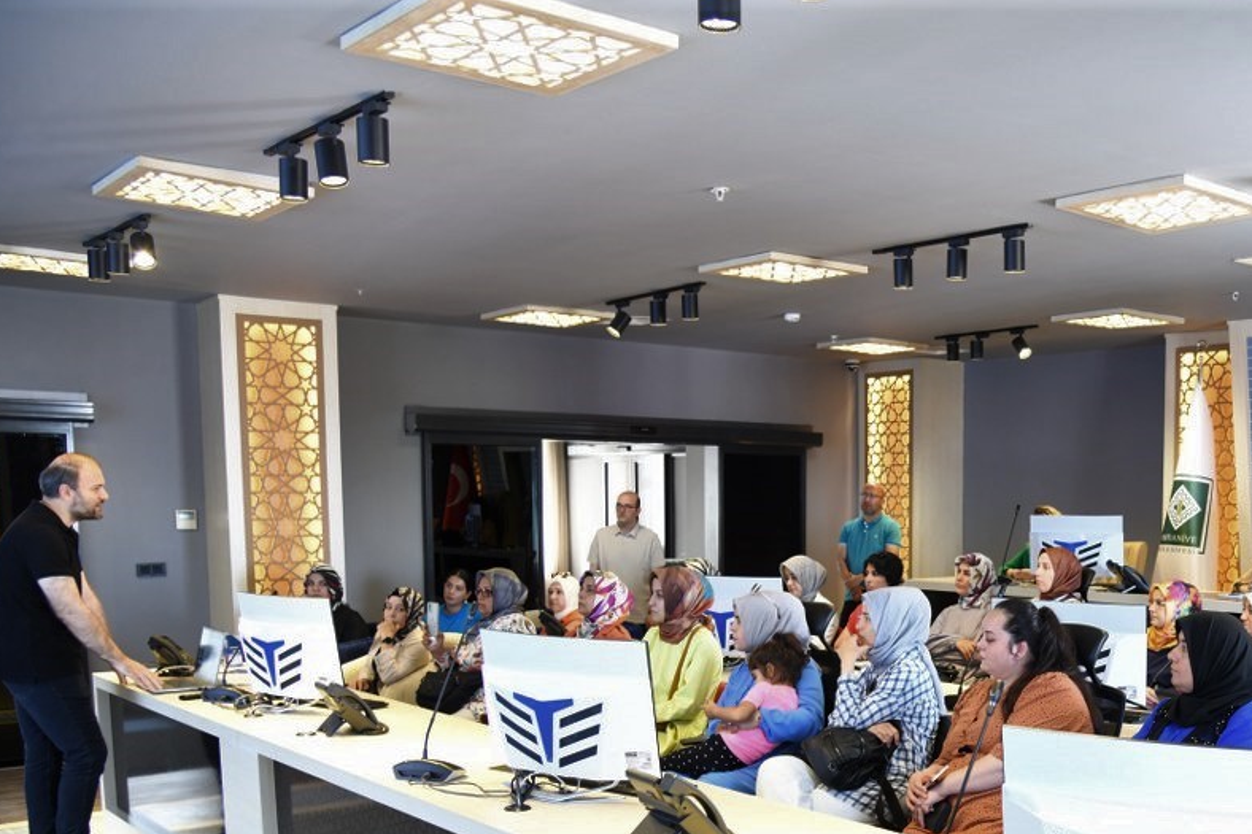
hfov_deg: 47.5
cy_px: 676
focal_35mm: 39
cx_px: 955
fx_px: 1356
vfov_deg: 33.1
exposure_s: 1/40
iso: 800
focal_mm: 24
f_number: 4
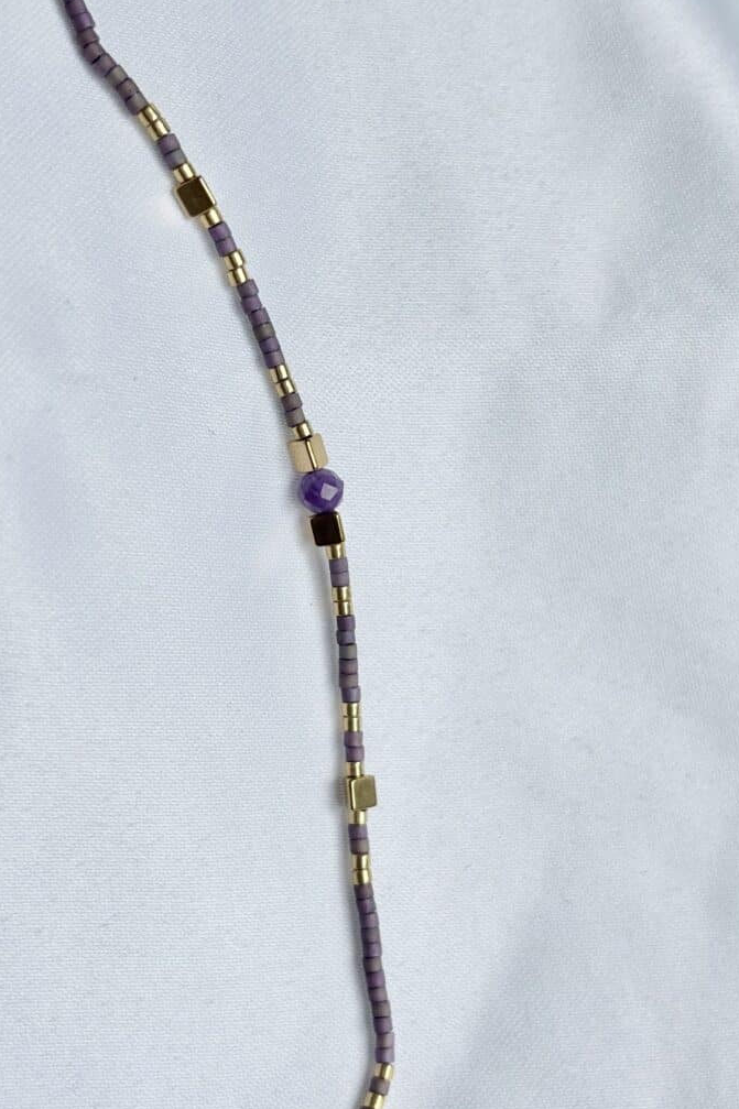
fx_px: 1694
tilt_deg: -52.4
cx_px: 348
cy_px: 551
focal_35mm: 55
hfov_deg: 24.6
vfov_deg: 36.3
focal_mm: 5.96
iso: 40
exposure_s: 1/1522
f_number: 1.6
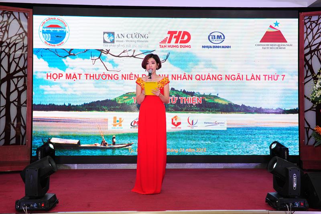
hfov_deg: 48.5
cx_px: 160
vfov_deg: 33.3
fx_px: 356
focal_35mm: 40
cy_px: 107
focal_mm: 40
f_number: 6.3
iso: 800
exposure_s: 1/200
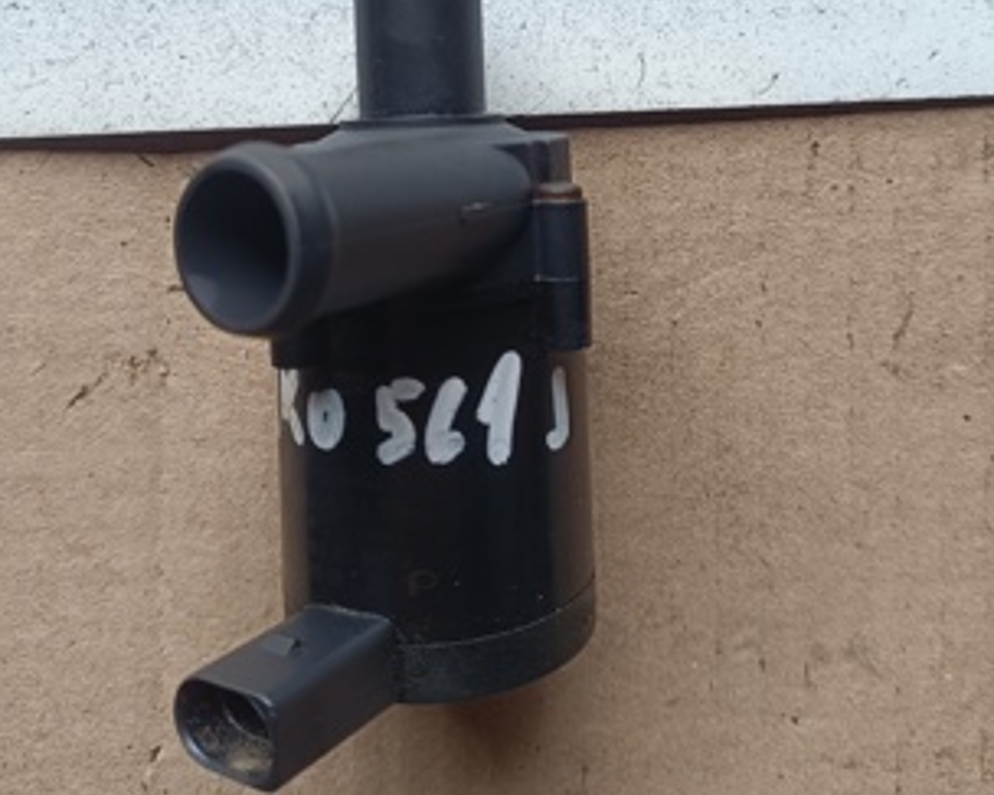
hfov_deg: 49.0
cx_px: 553
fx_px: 1088
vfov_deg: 37.6
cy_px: 88
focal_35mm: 37
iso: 59
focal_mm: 5.59
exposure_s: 1/120
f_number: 1.88
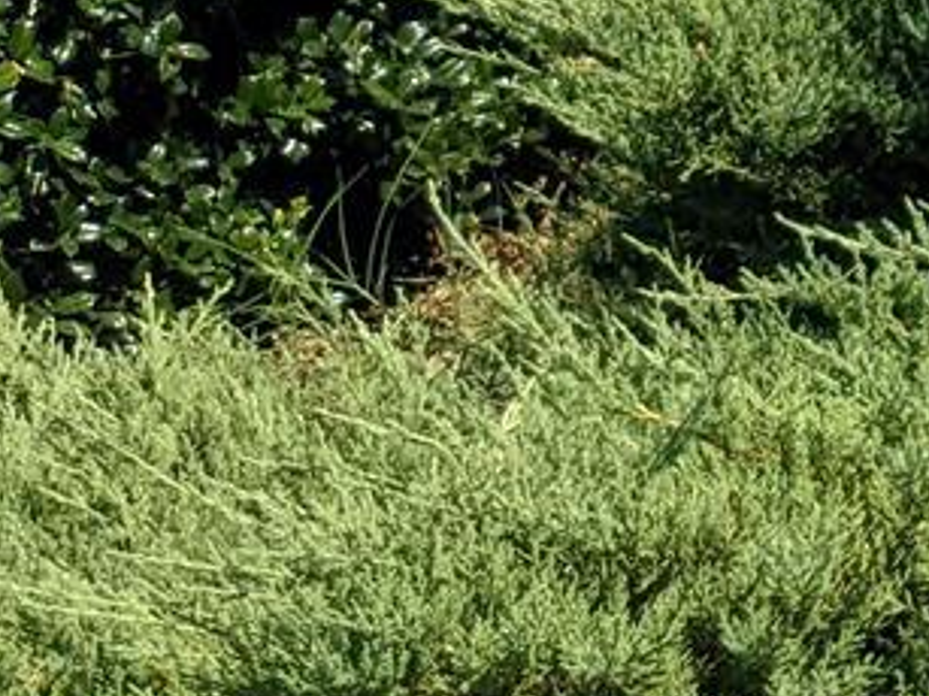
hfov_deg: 9.3
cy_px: -1198
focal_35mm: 180
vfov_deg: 7.5
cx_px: 2560
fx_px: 4829
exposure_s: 1/3344
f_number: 1.73
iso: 52
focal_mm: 4.38
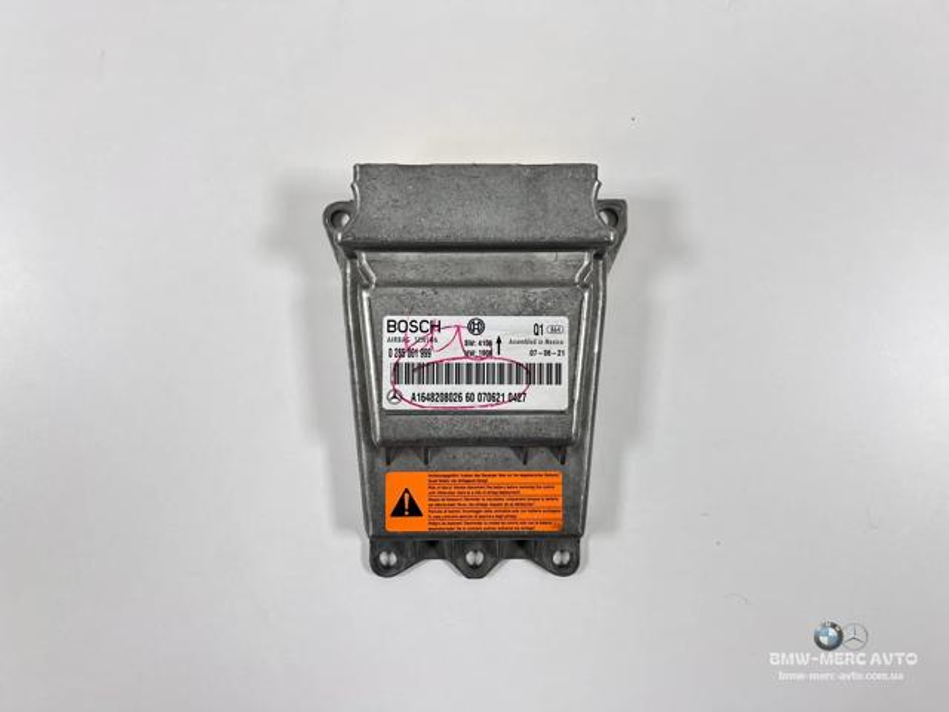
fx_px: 713
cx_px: 474
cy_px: 356
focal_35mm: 26
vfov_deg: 53.1
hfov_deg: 67.3
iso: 64
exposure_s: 1/100
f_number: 1.5
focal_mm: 5.7
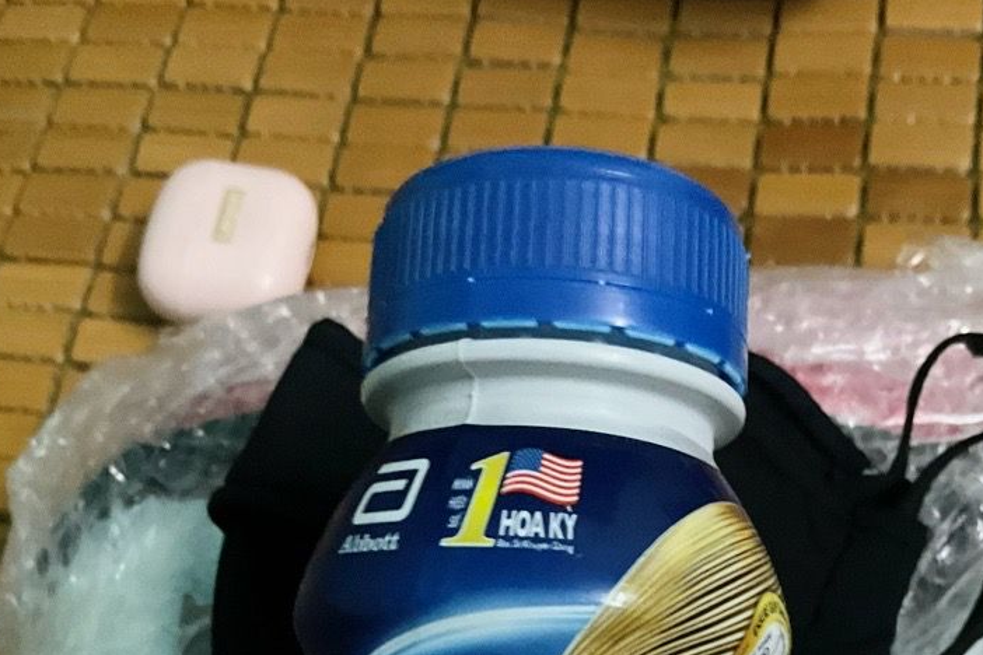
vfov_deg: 22.2
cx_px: 564
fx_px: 1502
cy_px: 840
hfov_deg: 36.2
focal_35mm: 55
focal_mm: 3
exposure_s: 1/25
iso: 400
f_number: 1.8
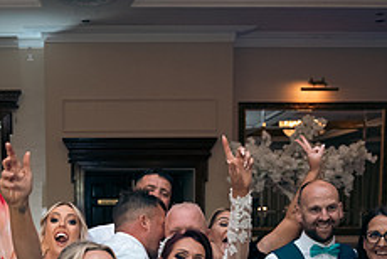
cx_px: 96
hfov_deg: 29.2
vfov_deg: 18.9
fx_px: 732
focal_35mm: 68
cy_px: 319
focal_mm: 27
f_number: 3.5
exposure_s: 1/160
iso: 1000
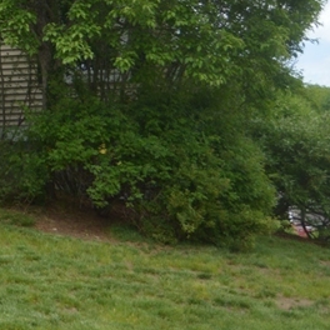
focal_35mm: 89
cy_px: 71
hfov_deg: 16.9
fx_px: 960
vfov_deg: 19.3
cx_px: -216
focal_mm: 18
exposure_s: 1/500
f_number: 3.5
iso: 100
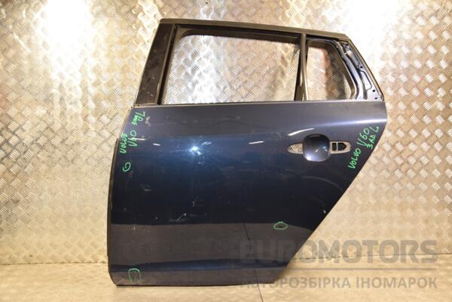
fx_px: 452
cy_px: 151
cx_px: 226
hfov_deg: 53.1
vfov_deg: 36.9
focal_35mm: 36
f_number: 5
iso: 800
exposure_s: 1/100
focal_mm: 24
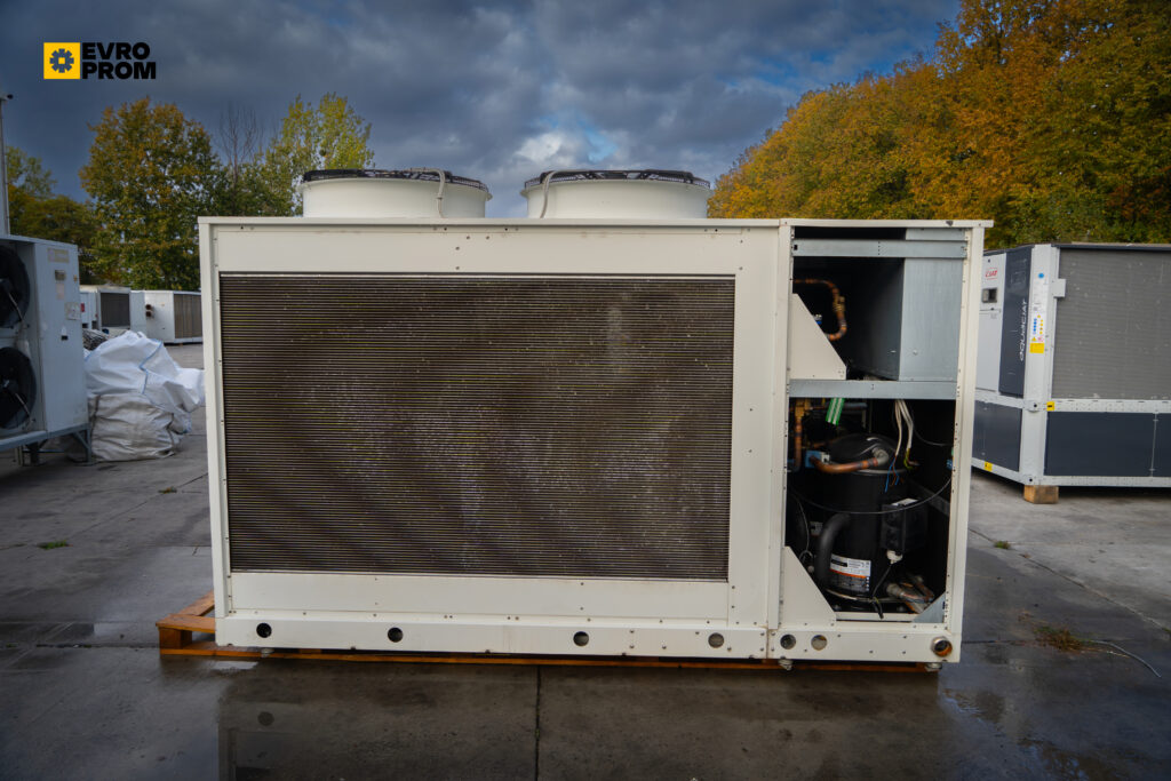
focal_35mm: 24
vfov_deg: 53.1
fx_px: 781
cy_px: 390
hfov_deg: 73.7
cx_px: 586
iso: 100
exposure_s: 1/125
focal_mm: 24
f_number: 6.3
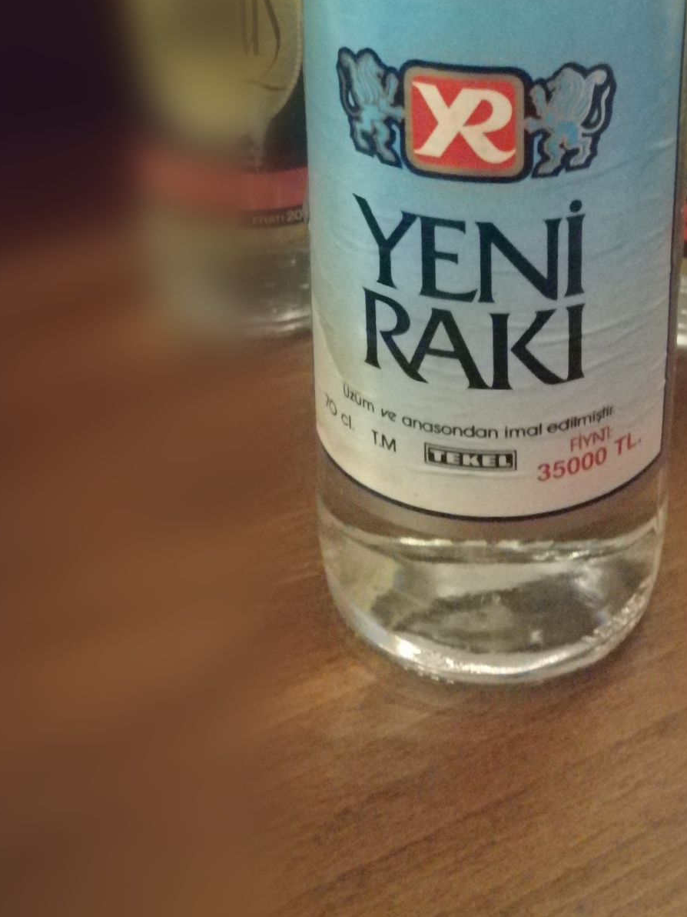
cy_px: 8
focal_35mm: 58
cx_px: 463
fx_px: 1535
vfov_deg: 30.9
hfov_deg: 25.1
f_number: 1.8
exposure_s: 1/12.5
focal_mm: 3.95
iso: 2000
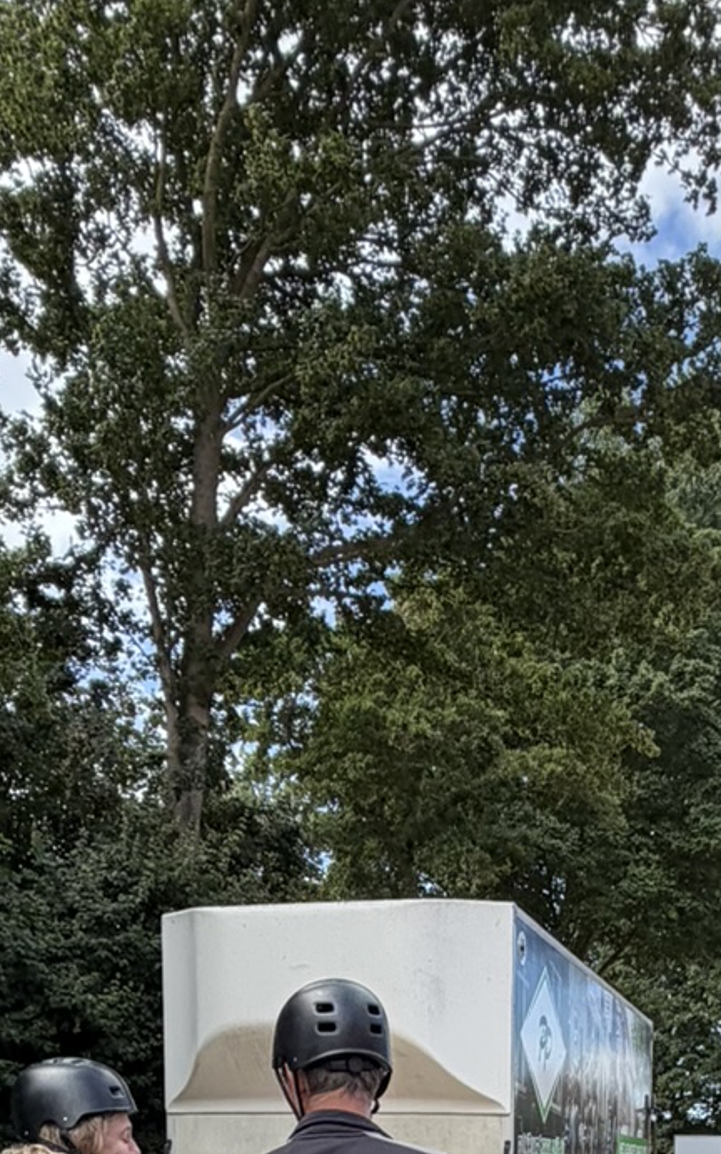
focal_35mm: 44
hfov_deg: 29.0
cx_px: 491
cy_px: 1353
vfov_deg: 36.2
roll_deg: -0.2
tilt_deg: -7.5
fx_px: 1383
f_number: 2.2
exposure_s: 1/569
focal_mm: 2.22
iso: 40
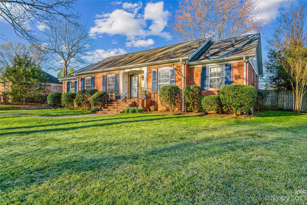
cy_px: 102
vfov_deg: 57.2
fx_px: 188
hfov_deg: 78.6
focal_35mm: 22
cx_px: 154
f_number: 8
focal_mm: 22
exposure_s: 1/320
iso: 320
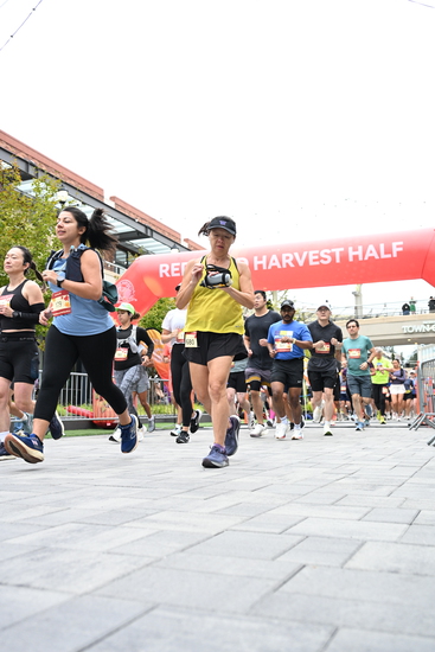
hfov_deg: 38.4
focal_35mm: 34
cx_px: 218
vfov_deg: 55.1
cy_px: 326
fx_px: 625
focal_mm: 34.5
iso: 2000
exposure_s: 1/640
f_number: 4
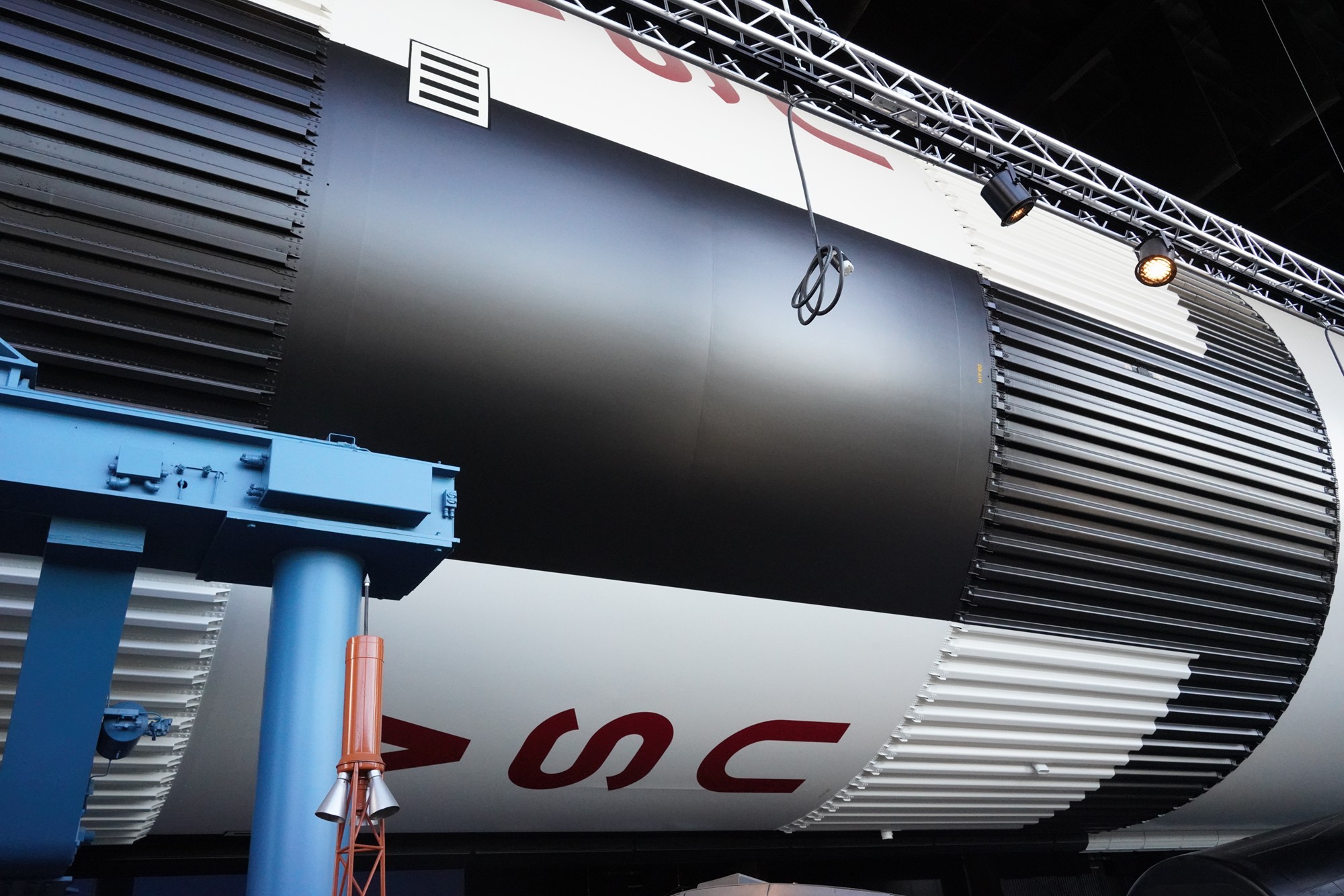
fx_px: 1045
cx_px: 672
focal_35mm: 28
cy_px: 448
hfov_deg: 65.5
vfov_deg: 46.4
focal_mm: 28
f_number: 13
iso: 8000
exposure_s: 1/100
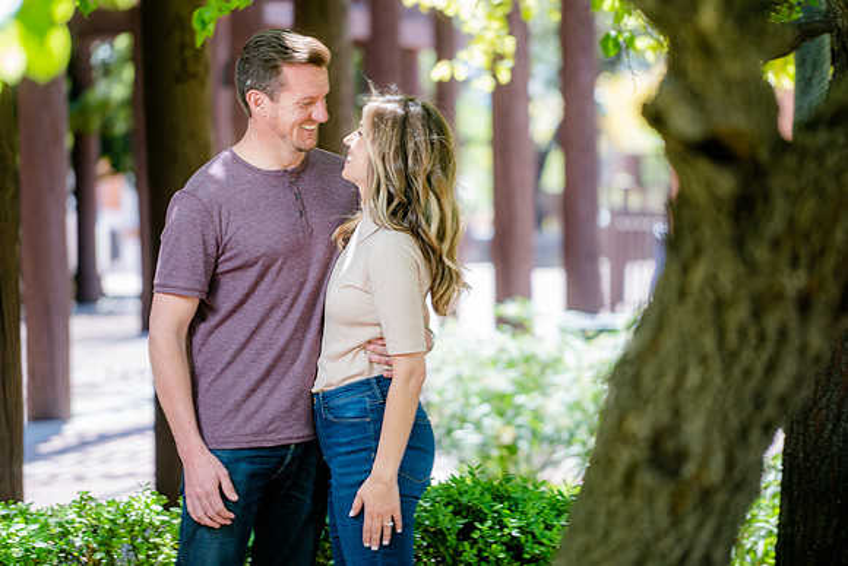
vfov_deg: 7.5
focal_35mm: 183
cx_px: 424
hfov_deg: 11.2
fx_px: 4311
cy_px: 283
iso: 160
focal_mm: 183
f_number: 4
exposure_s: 1/100
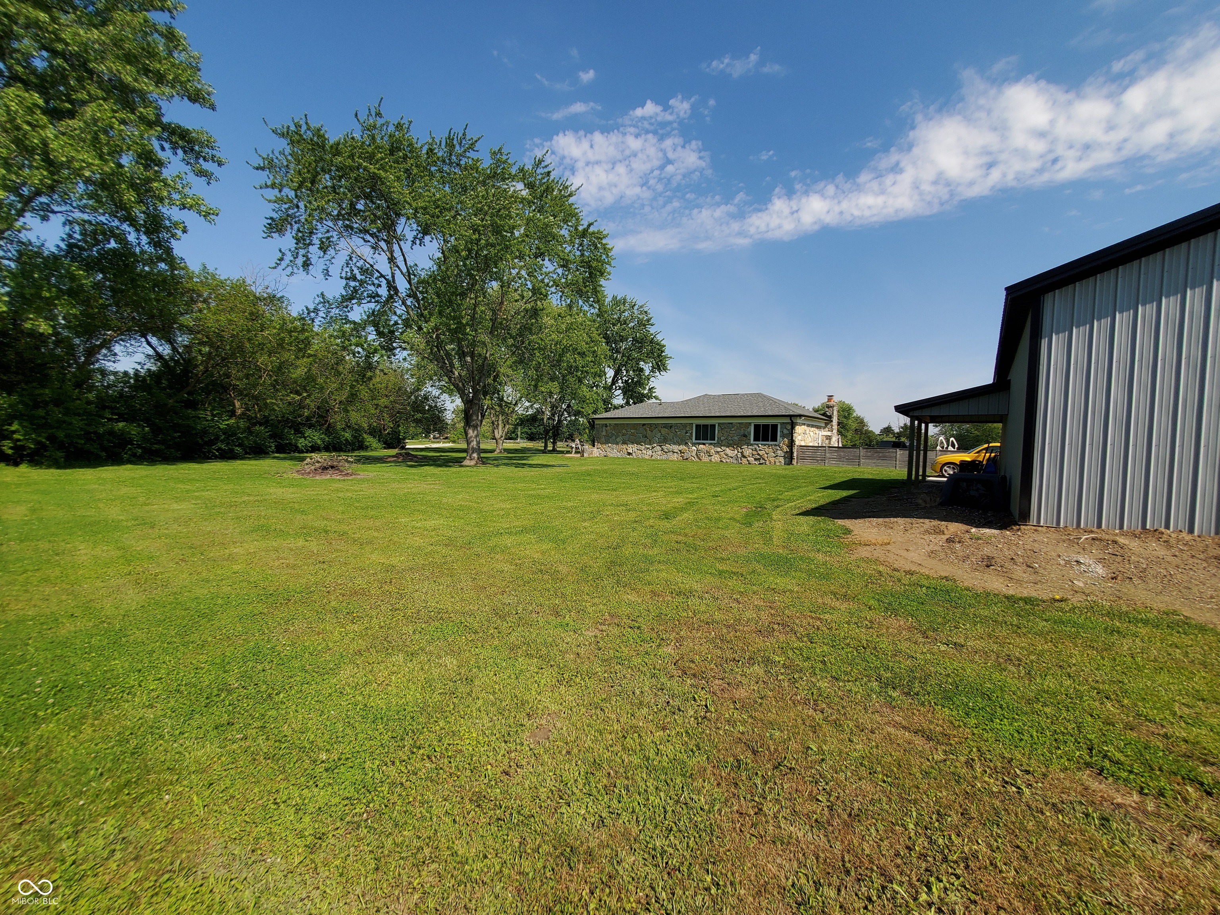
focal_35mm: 13
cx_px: 610
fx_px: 458
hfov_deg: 106.2
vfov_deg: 89.9
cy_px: 458
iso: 50
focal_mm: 1.8
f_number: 2.2
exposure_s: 1/1135
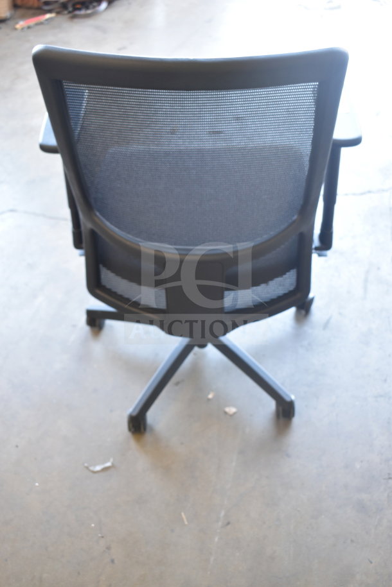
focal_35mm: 36
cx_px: 196
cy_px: 294
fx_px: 588
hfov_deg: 36.9
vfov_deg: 53.1
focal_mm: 24
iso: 720
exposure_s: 1/40
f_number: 4
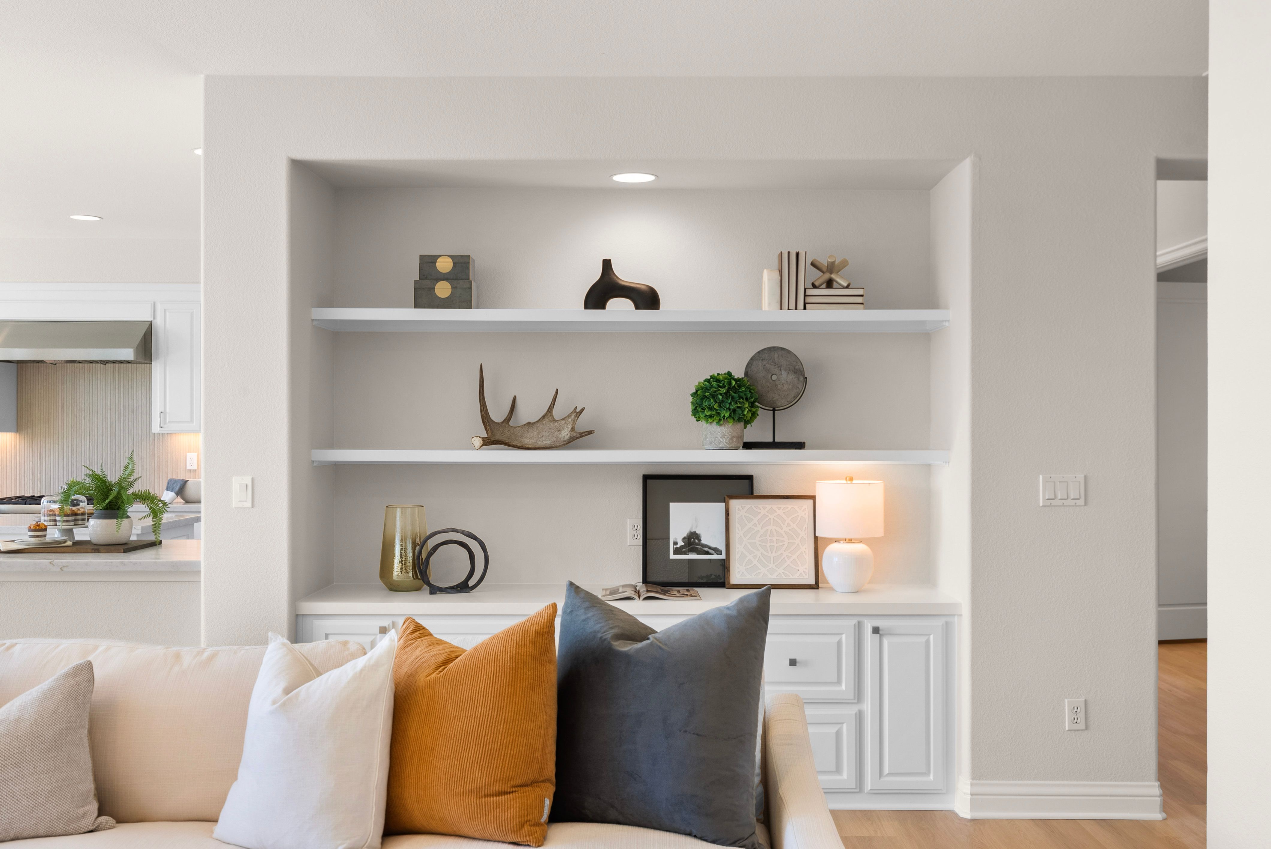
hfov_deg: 54.4
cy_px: 424
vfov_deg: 37.9
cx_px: 636
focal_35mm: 35
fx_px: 1236
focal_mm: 35
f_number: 8
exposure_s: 1/50
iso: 100
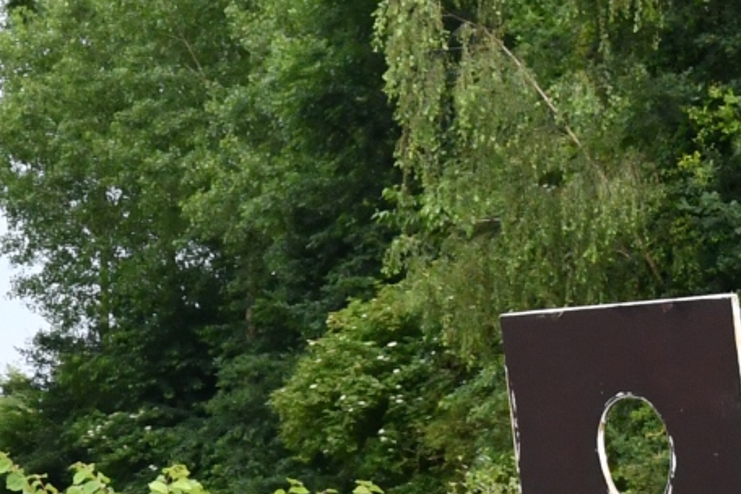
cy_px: 681
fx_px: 4981
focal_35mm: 242
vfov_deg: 5.6
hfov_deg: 8.0
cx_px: -913
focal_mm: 31
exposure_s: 1/400
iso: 1000
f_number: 11
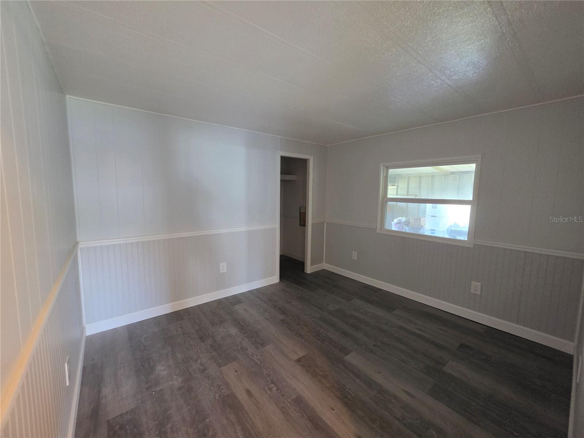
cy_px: 219
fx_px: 219
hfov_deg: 106.2
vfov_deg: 89.9
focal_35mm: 13
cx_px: 292
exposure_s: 1/60
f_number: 1.9
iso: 640
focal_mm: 2.2
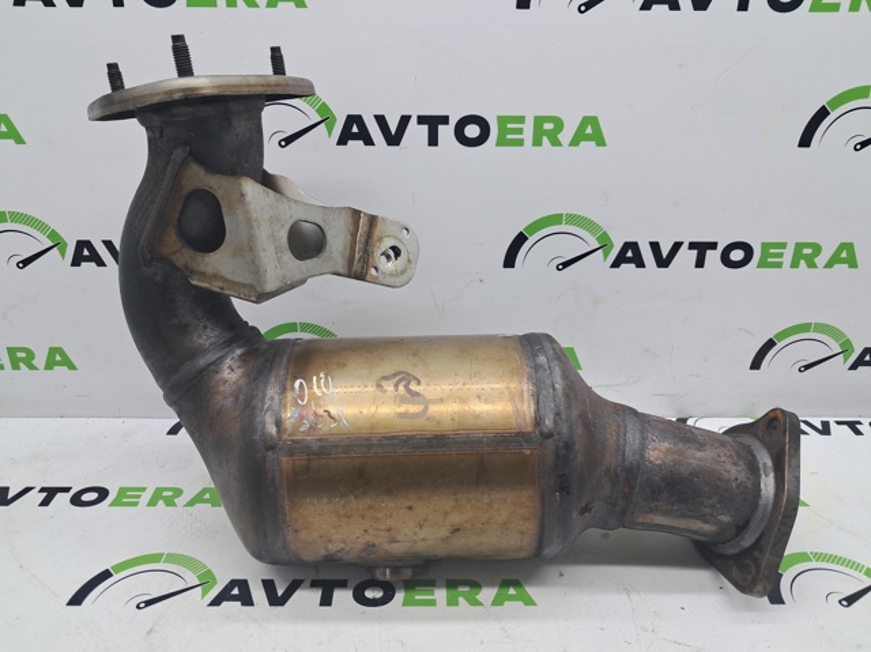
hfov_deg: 65.4
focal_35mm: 27
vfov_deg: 51.3
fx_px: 679
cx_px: 436
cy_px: 326
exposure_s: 1/50
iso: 50
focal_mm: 4
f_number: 1.8
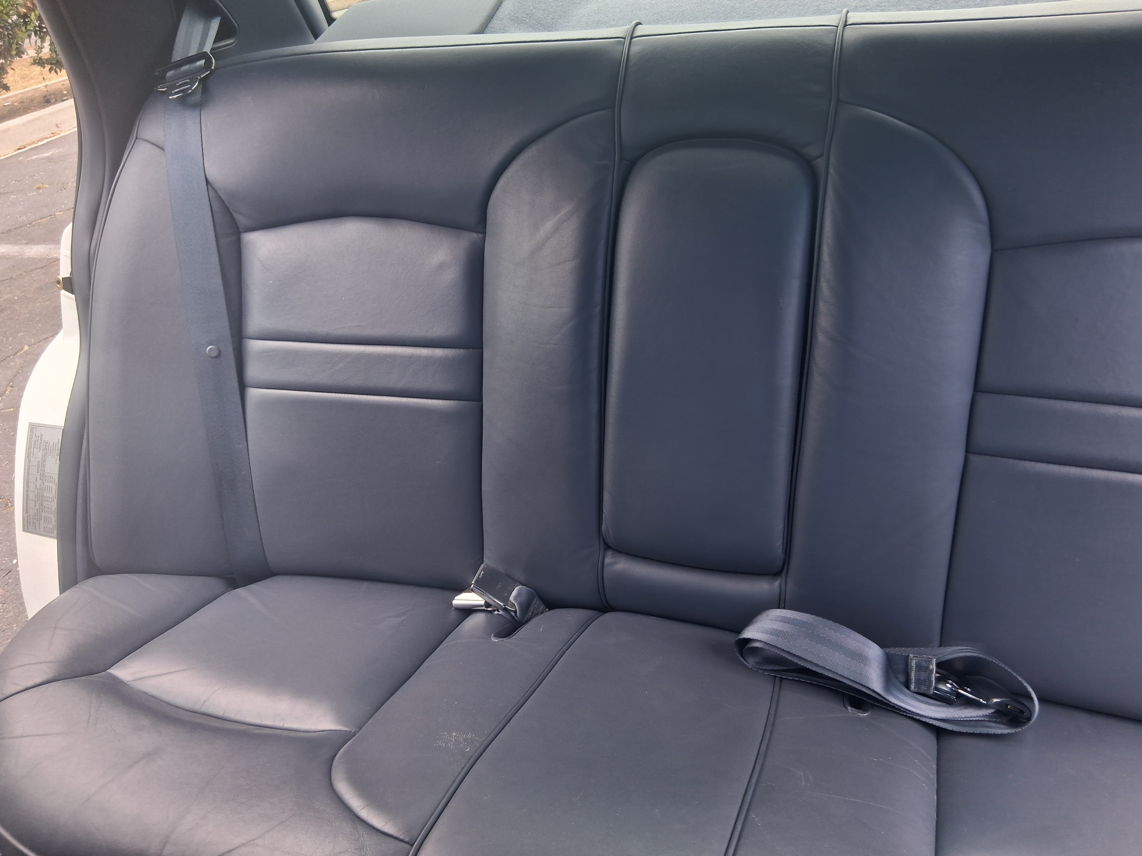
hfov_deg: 67.3
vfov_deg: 53.1
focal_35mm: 26
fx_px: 858
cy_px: 428
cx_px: 571
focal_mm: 3.98
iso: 32
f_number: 1.8
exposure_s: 1/120
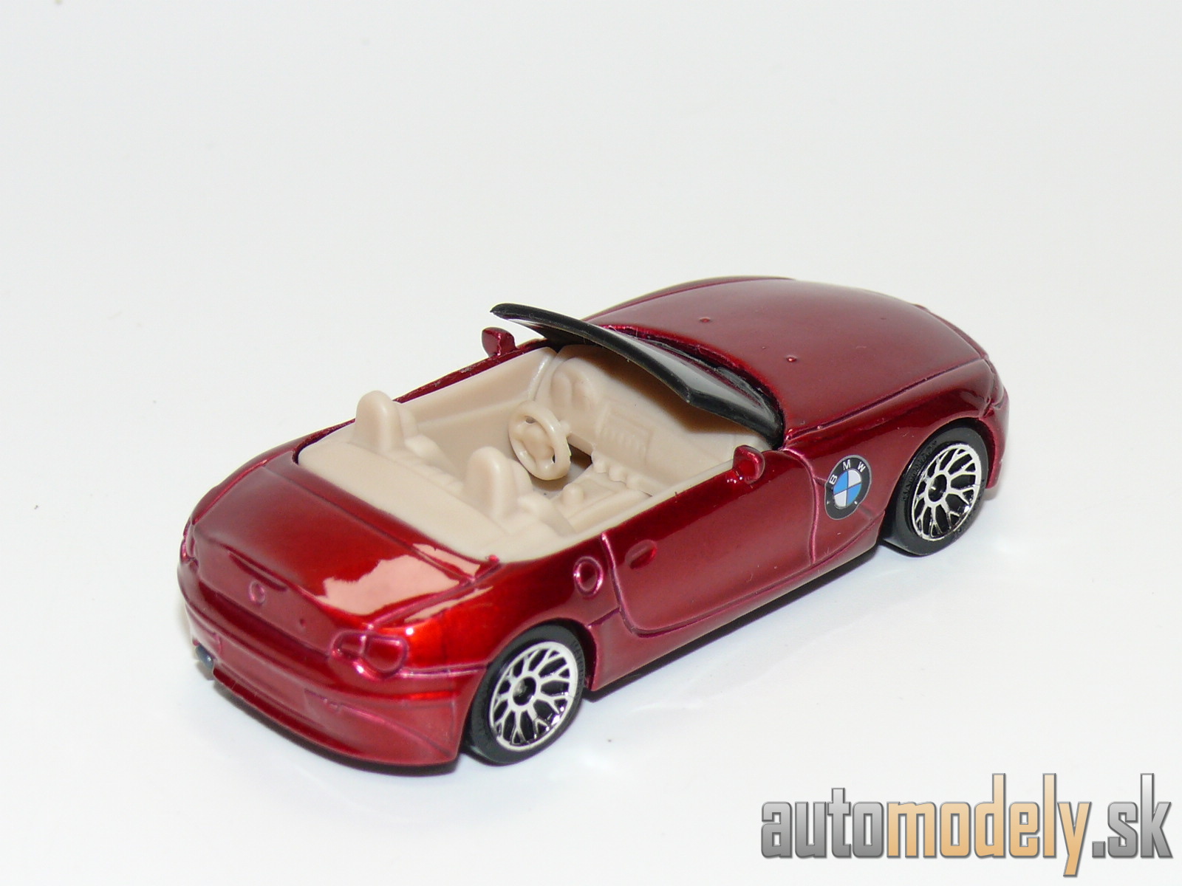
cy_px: 443
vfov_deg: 14.4
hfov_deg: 19.1
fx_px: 3517
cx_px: 591
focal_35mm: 103
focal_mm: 13.6
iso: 100
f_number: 4
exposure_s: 1/30
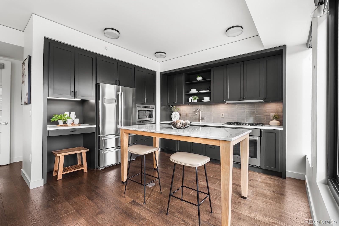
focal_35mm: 16
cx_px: 170
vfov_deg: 72.1
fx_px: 155
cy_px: 113
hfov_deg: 95.0
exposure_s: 1/2
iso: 125
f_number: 8
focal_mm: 16.5
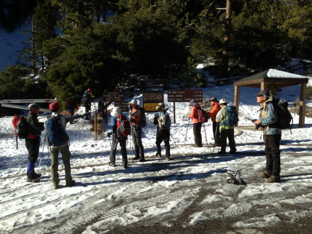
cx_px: 156
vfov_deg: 42.9
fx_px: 297
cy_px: 117
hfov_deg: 55.4
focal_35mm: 33
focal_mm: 4.12
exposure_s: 1/1938
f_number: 2.4
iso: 80
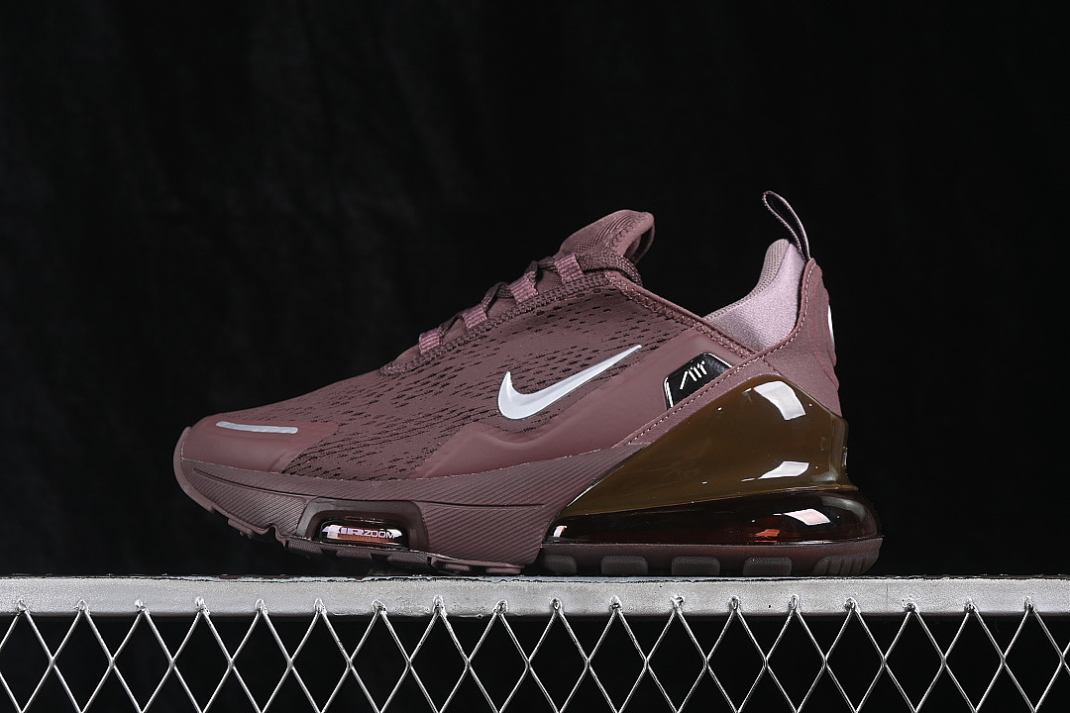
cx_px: 535
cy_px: 356
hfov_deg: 27.0
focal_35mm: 75
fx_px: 2229
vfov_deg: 18.2
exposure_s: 1/60
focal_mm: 50
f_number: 7.1
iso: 160
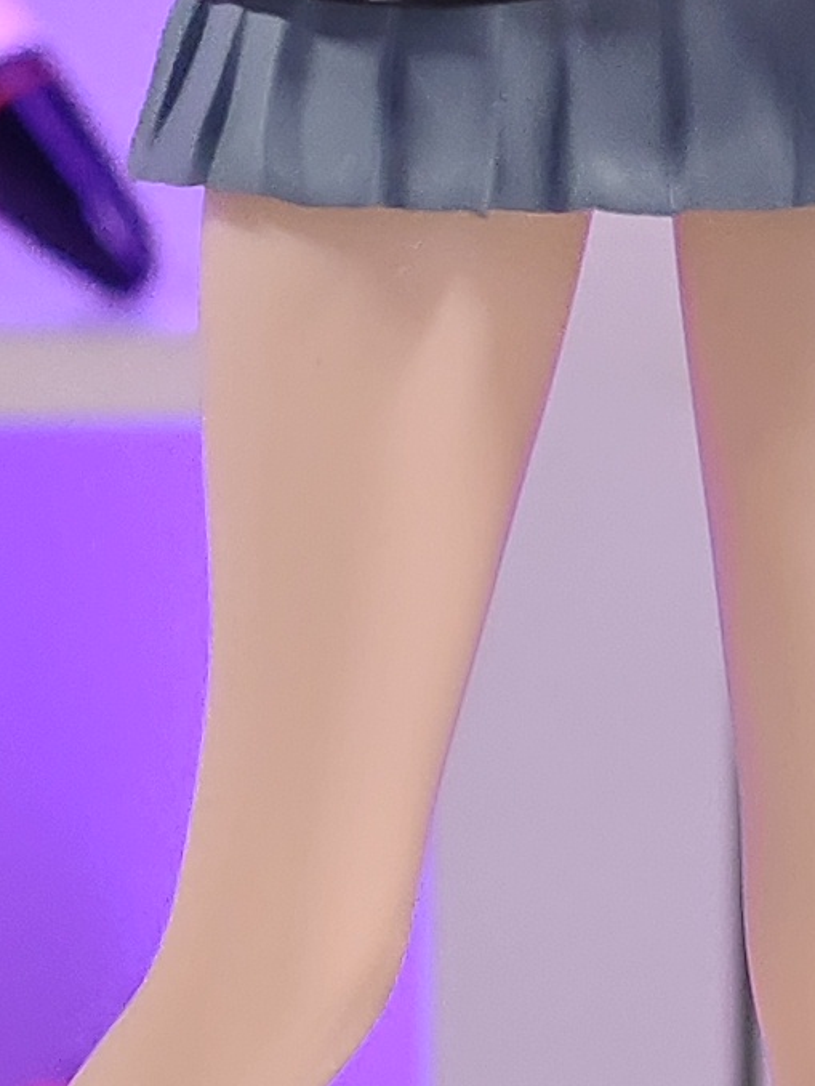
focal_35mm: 385
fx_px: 12078
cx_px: 602
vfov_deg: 5.1
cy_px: 368
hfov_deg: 3.9
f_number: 2.4
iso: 1000
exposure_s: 1/25
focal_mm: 7.48
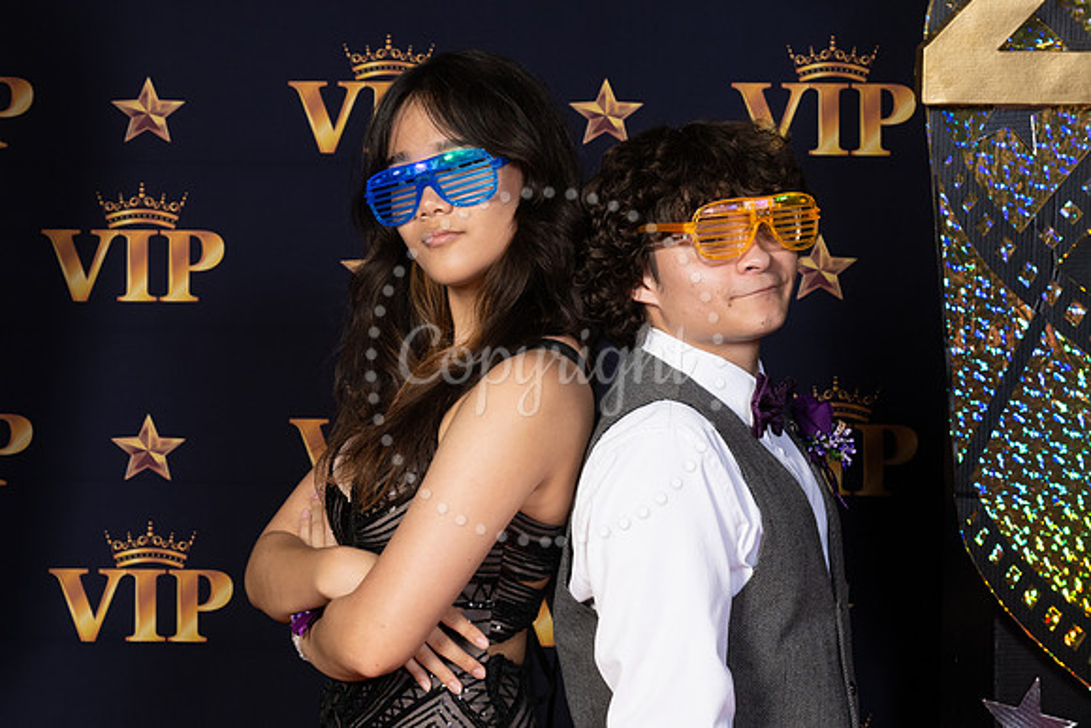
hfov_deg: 20.9
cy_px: 423
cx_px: 381
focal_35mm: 97
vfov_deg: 14.1
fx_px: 2951
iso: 320
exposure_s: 1/100
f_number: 8
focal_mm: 51
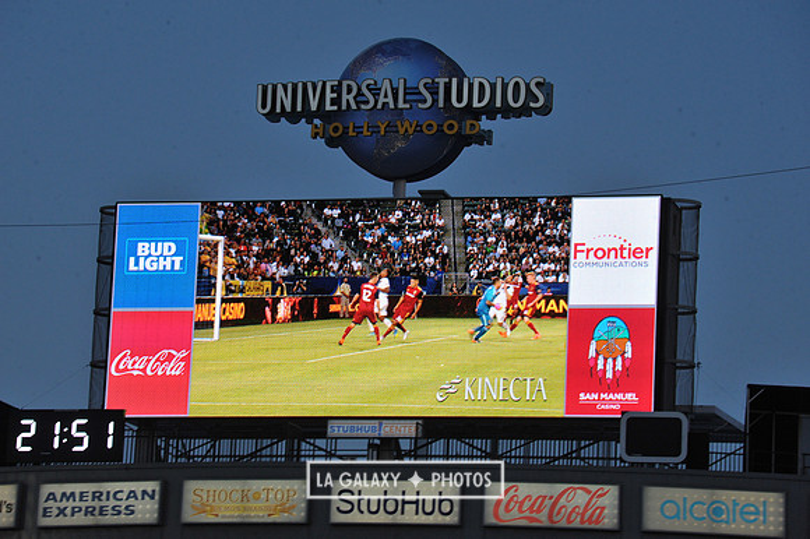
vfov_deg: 6.9
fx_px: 4497
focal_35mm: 200
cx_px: 405
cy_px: 270
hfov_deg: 10.3
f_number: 11
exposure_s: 1/500
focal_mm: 200
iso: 1250
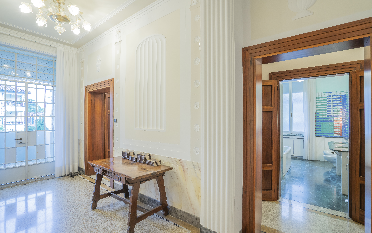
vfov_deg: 68.0
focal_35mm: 17
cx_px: 188
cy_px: 118
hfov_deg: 94.4
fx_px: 172
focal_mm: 16
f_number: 7.1
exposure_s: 1/2.5
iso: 250
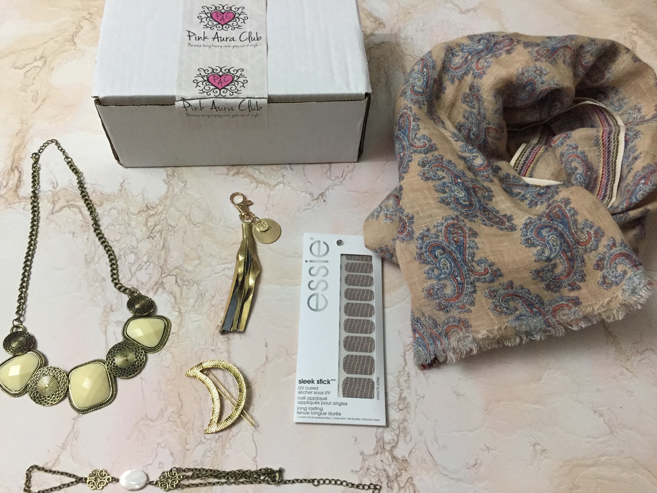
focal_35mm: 29
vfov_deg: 48.2
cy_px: 246
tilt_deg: -58.7
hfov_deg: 61.7
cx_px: 328
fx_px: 550
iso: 250
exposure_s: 1/24
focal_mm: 4.15
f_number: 2.2
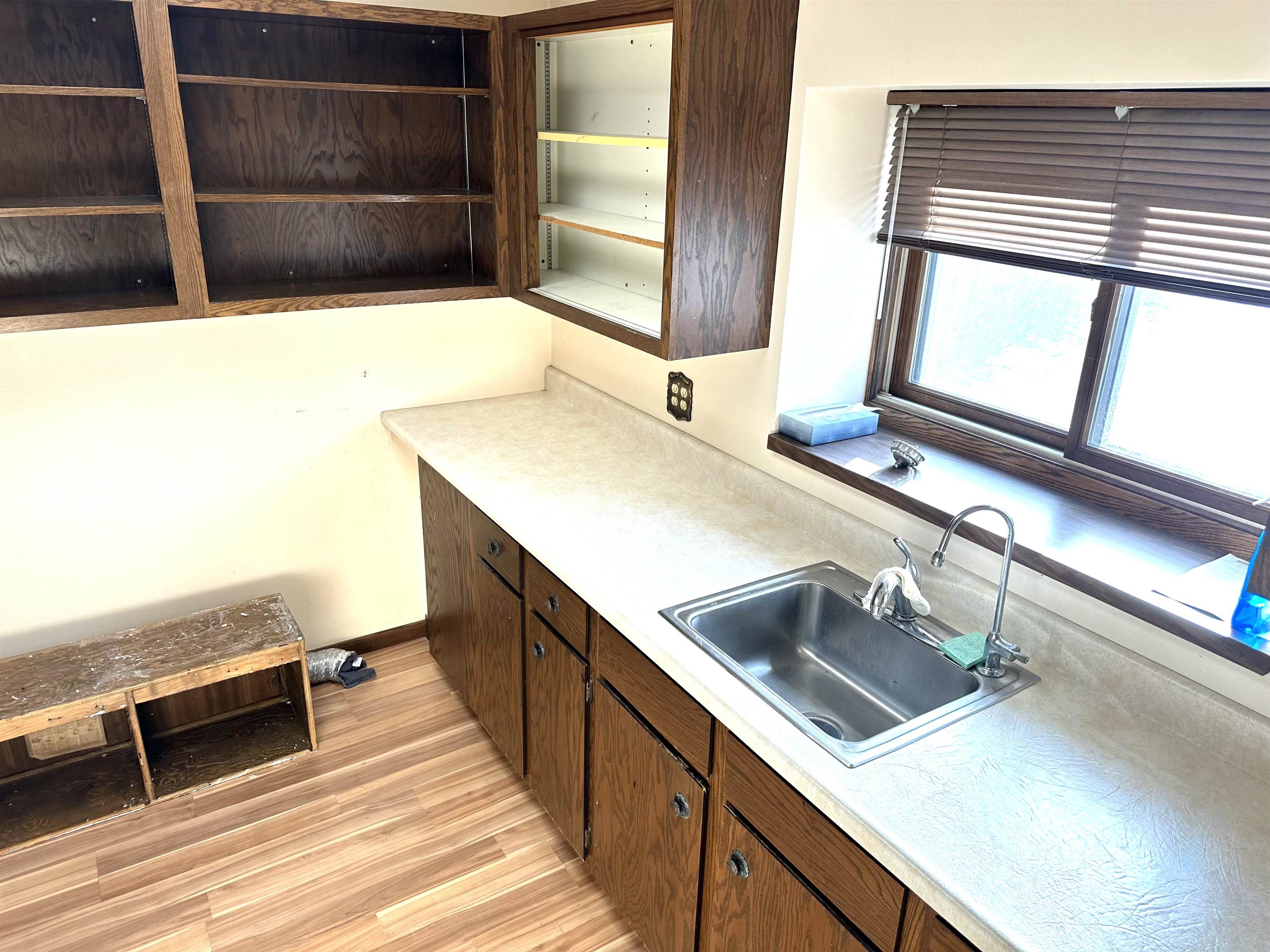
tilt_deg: -20.2
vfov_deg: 56.8
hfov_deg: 71.6
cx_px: 635
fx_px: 881
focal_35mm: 24
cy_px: 476
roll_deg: -2.1
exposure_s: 1/127
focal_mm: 6.86
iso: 64
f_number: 1.78
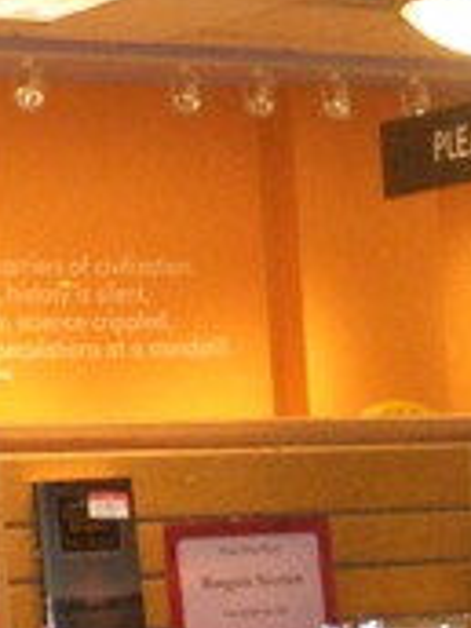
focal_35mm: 163
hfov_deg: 8.9
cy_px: 146
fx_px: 2957
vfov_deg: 12.1
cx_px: -234
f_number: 2.6
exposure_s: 1/60
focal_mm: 5.8
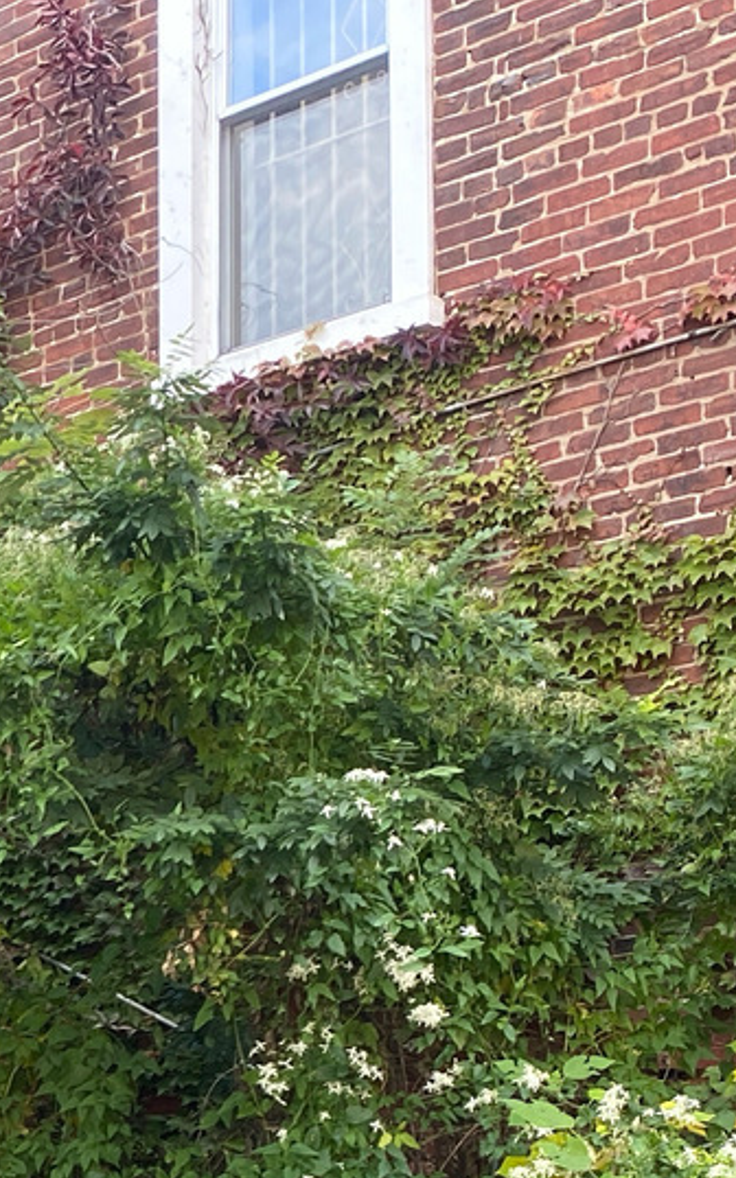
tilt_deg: +1.2
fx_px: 2633
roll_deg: +0.0
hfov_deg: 15.0
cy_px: 1239
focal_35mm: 82
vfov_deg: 23.9
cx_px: -309
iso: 50
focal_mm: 4.25
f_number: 1.8
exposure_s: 1/122
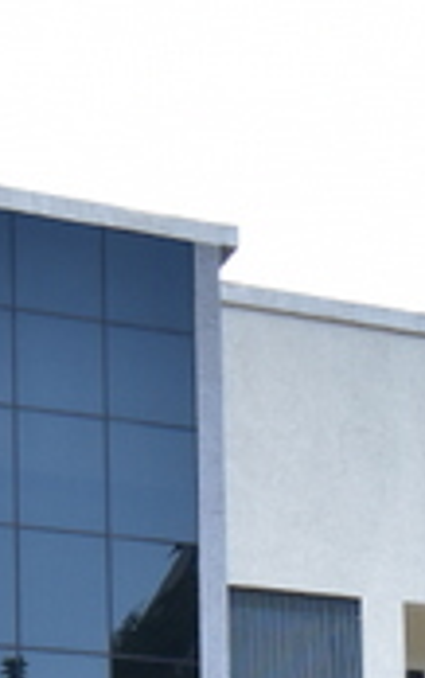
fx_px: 1961
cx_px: 324
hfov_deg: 12.3
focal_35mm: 106
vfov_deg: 18.0
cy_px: 947
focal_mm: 14
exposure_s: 1/400
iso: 500
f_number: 8
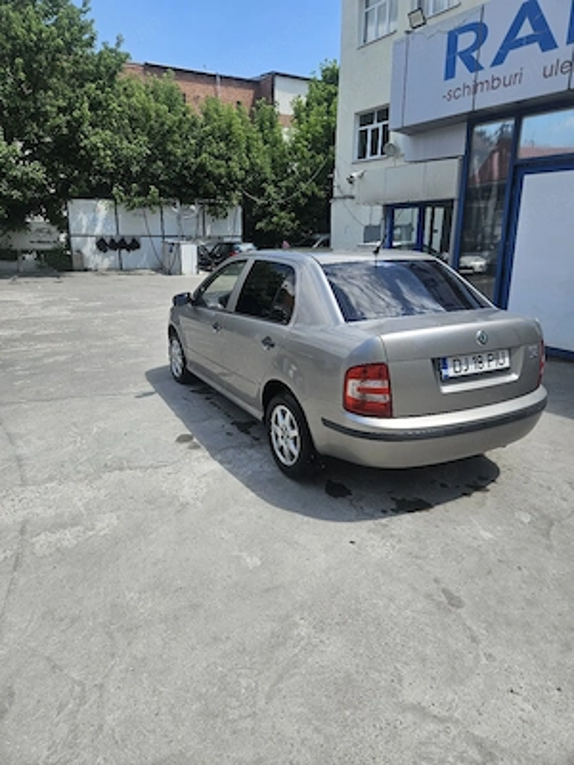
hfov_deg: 58.9
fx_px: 509
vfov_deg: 73.9
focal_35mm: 23
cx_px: 287
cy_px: 382
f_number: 1.8
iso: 25
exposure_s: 1/1250
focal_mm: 5.4
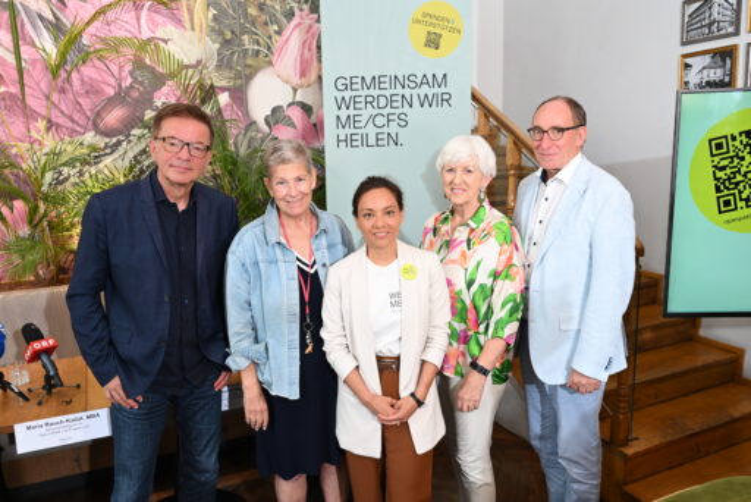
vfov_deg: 46.5
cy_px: 251
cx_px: 376
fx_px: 584
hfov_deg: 65.4
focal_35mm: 28
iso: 800
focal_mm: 28
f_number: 5.6
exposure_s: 1/50
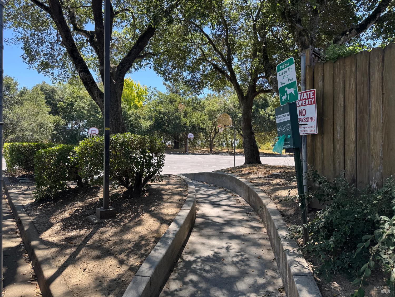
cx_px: 198
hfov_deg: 71.6
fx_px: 274
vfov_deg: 56.8
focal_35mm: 24
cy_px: 148
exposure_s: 1/678
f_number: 1.78
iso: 80
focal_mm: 6.76
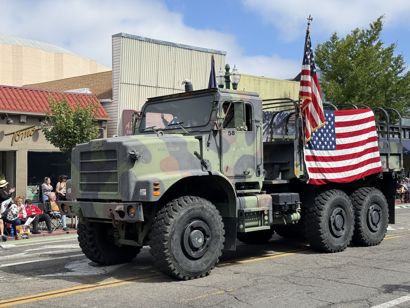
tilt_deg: +1.7
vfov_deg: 30.3
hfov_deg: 39.7
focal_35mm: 48
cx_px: 205
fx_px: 569
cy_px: 154
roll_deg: +0.7
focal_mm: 6.76
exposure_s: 1/3891
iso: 64
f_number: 1.78
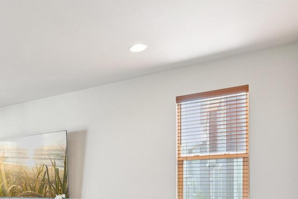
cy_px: 188
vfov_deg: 35.1
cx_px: 25
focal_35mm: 35
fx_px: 290
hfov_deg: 48.2
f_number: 9
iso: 800
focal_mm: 10
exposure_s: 1/10
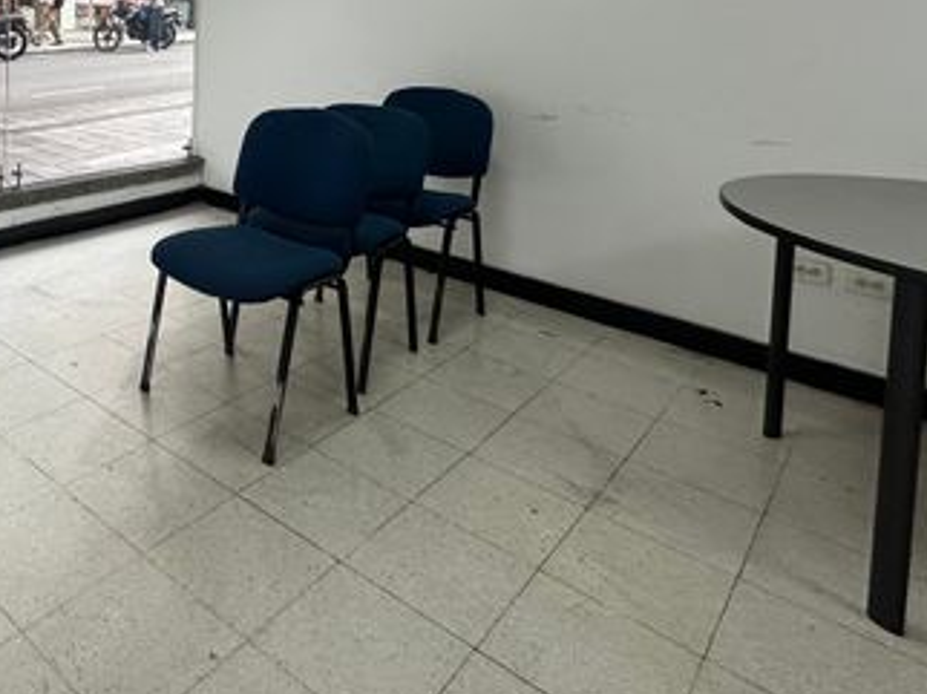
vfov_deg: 43.3
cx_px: 186
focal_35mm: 29
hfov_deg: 57.1
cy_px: 49
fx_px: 776
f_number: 2.2
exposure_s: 1/120
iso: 200
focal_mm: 2.22
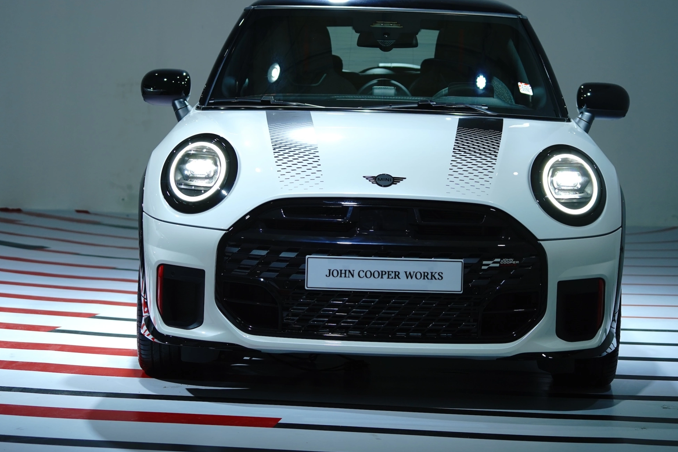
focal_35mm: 114
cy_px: 181
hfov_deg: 17.9
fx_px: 2147
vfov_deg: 12.0
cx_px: 372
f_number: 4
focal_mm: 93
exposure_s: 1/200
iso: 400
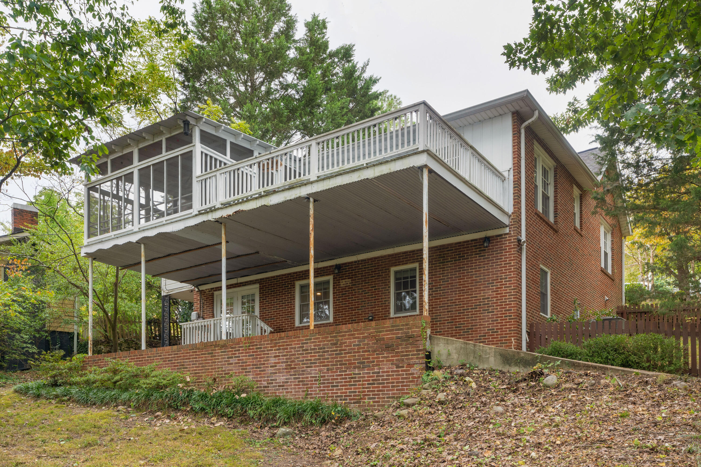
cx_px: 350
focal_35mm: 31
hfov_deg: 60.3
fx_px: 603
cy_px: 234
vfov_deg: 42.3
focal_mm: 31
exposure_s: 1/30
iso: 320
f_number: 7.1
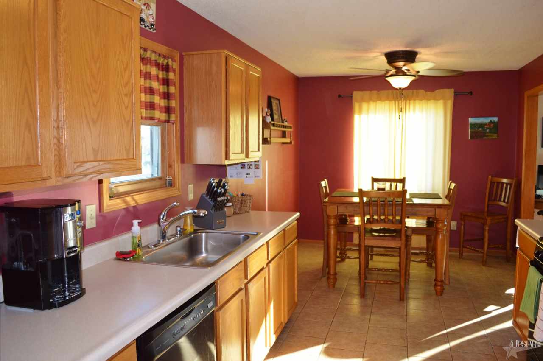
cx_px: 272
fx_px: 407
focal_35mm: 27
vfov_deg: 47.8
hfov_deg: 67.4
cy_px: 180
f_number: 4
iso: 400
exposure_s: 1/100
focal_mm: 18
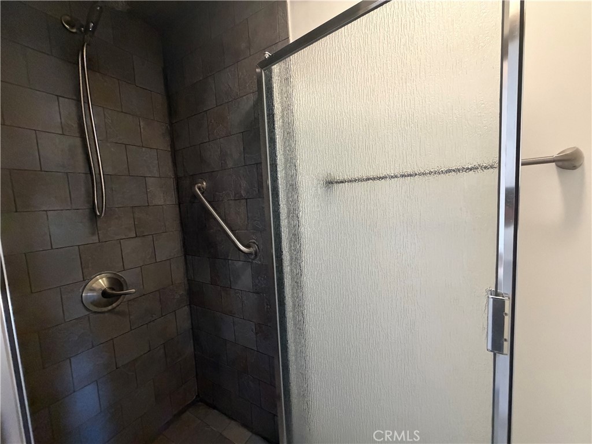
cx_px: 296
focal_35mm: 14
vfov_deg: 85.7
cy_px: 222
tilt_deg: -5.2
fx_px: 239
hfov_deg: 102.1
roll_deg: +3.3
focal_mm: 2.22
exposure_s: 1/60
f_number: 2.2
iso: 800
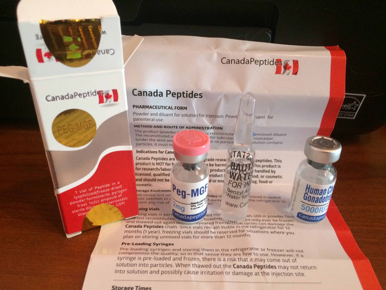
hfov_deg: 61.7
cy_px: 145
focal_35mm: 29
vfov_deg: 48.2
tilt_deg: -31.8
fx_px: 323
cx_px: 193
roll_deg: -0.9
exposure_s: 1/33
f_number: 2.2
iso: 320
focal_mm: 4.15
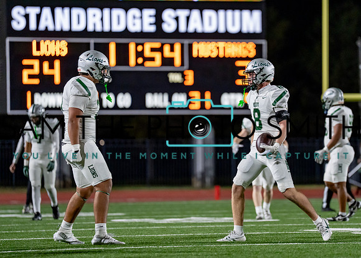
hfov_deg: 7.3
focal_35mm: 277
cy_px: 119
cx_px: 239
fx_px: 2835
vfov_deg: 5.2
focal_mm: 200
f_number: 2.8
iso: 3200
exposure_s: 1/1250
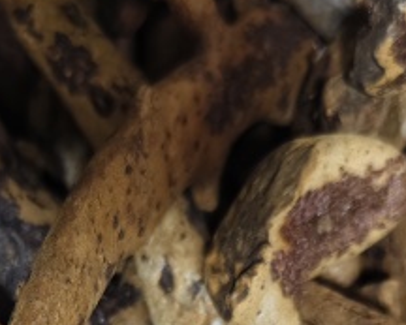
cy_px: 535
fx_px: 998
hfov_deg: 23.0
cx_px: 162
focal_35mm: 83
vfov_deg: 16.3
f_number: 1.88
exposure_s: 1/50
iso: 786
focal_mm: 5.56
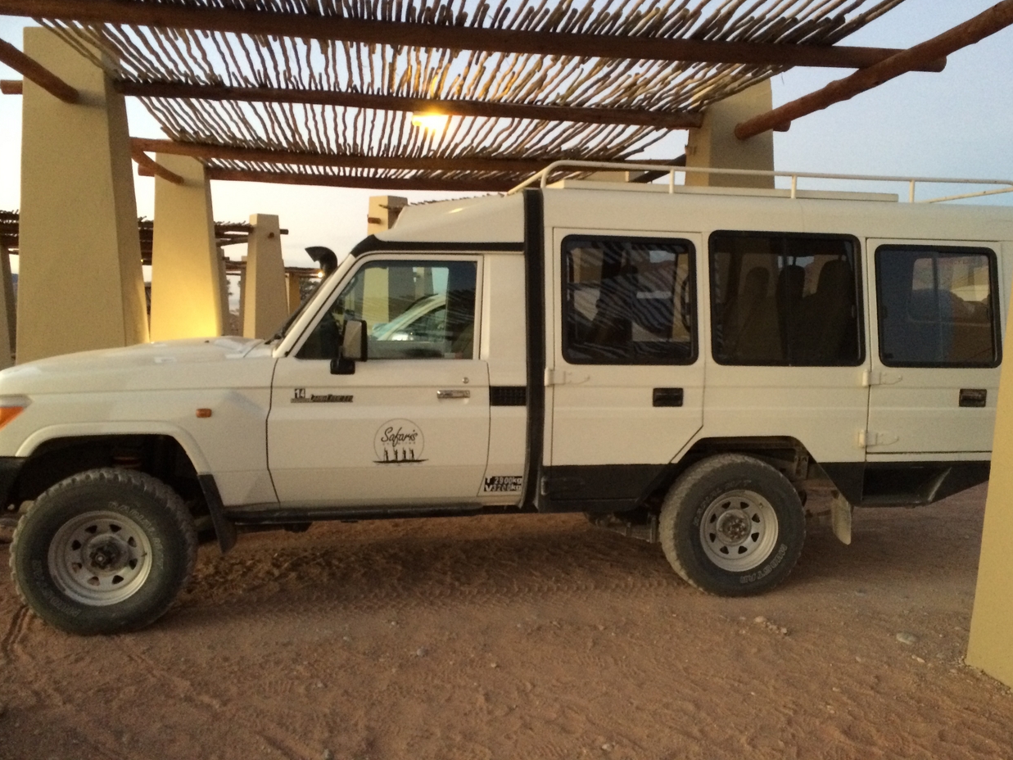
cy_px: 368
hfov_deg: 60.0
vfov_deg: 46.8
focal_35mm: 30
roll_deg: +1.3
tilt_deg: -4.1
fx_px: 878
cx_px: 520
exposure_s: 1/25
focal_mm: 4.15
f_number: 2.2
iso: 320
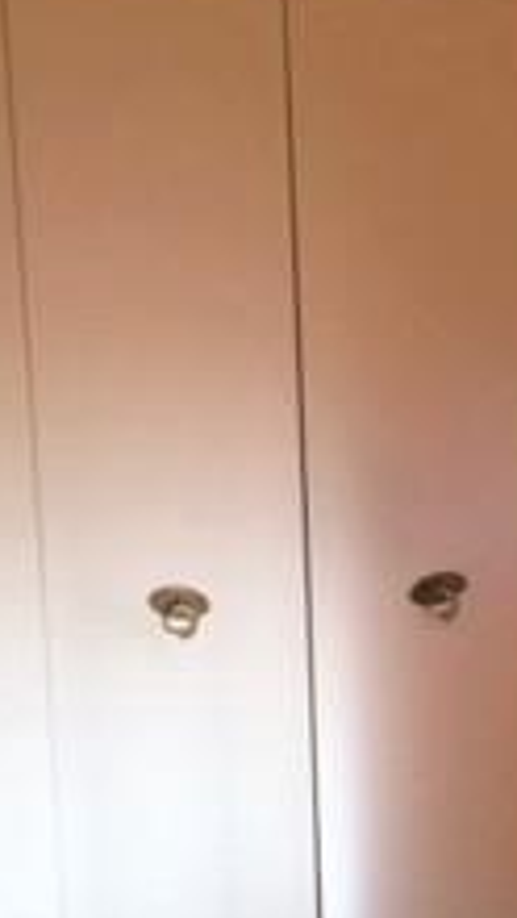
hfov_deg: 12.7
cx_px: 713
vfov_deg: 22.6
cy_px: 805
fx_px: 2239
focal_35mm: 92
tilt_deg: -10.9
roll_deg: -0.9
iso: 40
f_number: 2.2
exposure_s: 1/120
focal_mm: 4.15
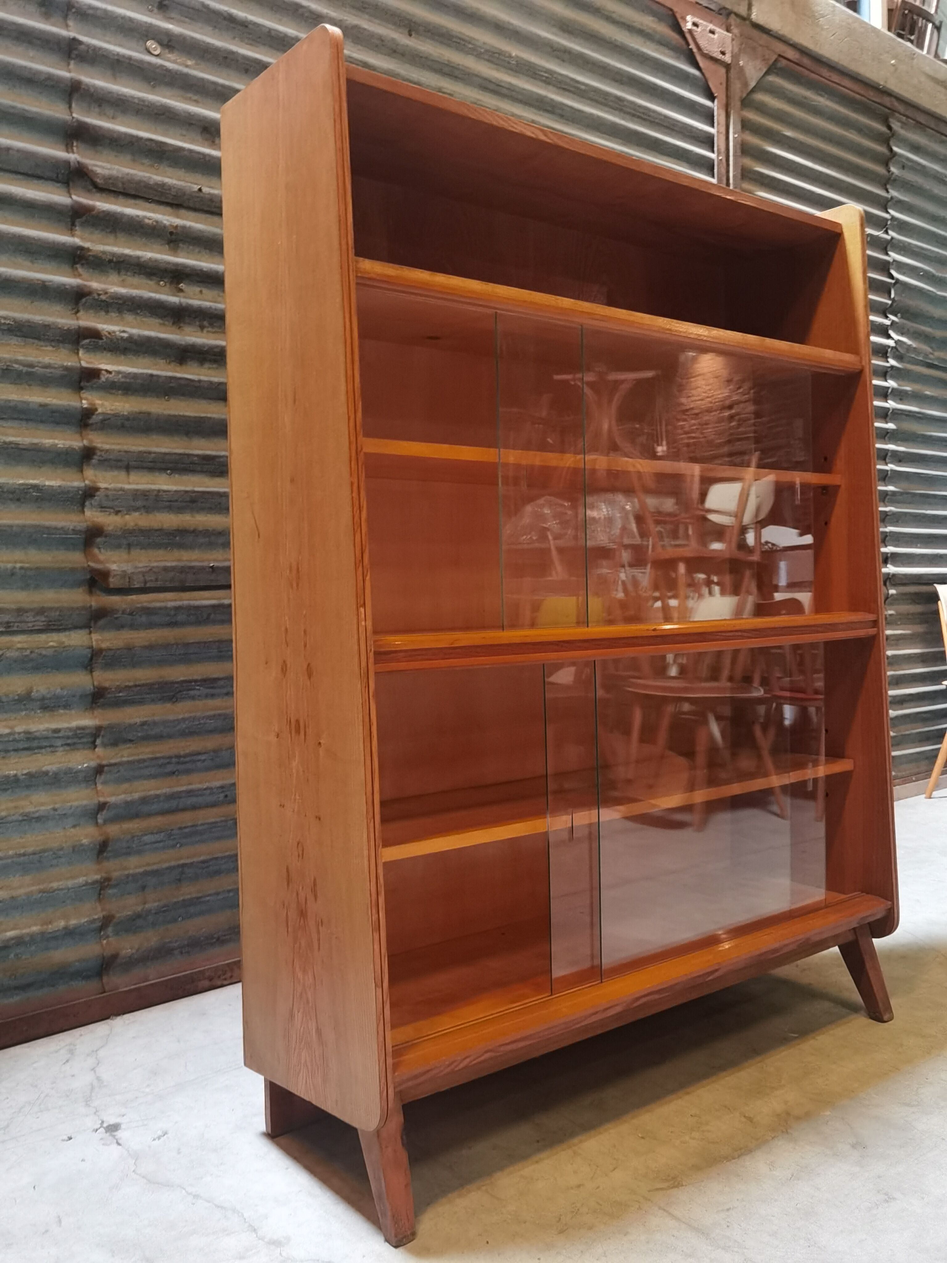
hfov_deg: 48.2
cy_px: 632
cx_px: 474
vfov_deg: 61.7
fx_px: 1058
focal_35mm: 29
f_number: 1.9
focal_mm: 6.71
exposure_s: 1/33.3
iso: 320
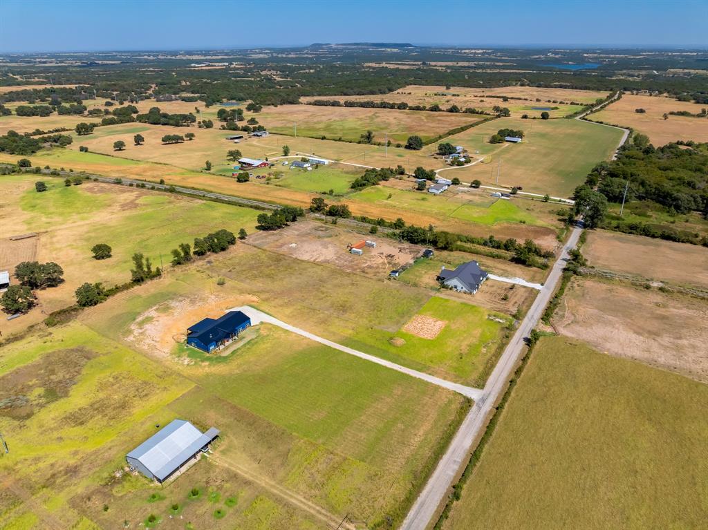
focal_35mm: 24
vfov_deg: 56.8
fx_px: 491
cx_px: 354
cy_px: 265
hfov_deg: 71.6
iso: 100
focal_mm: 12.29
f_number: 2.8
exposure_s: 1/240
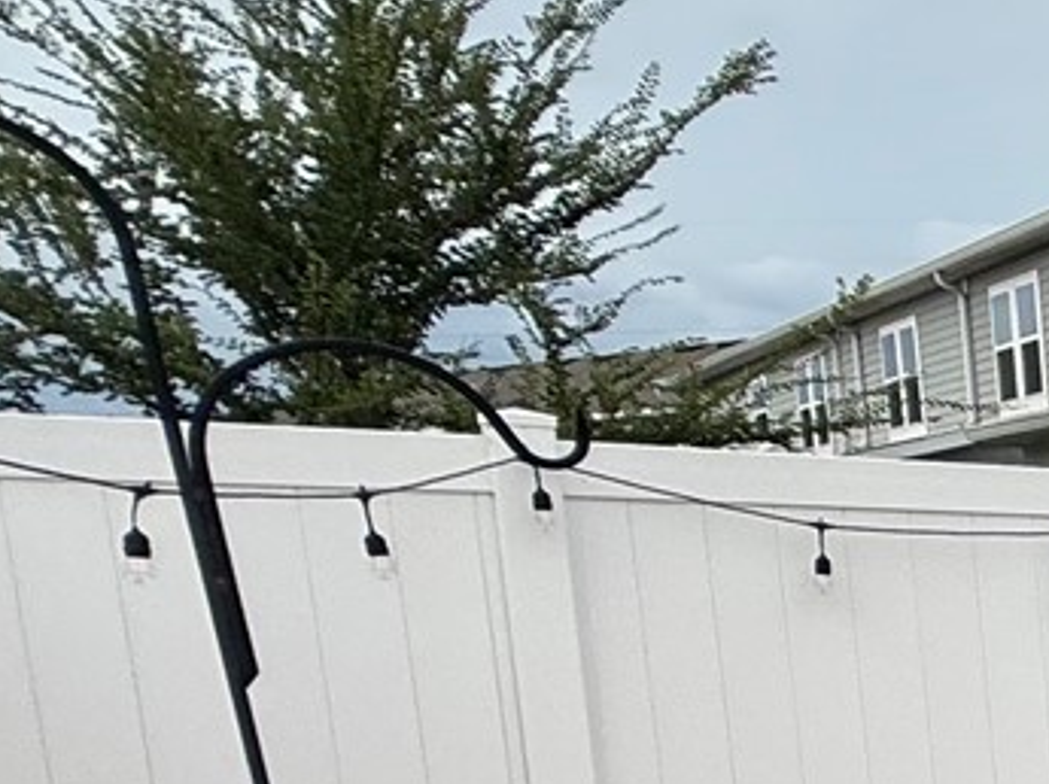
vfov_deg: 20.8
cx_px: 2305
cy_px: 972
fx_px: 1968
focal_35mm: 65
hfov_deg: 17.0
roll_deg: -1.1
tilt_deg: -9.2
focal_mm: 2.22
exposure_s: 1/1189
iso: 50
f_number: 2.2
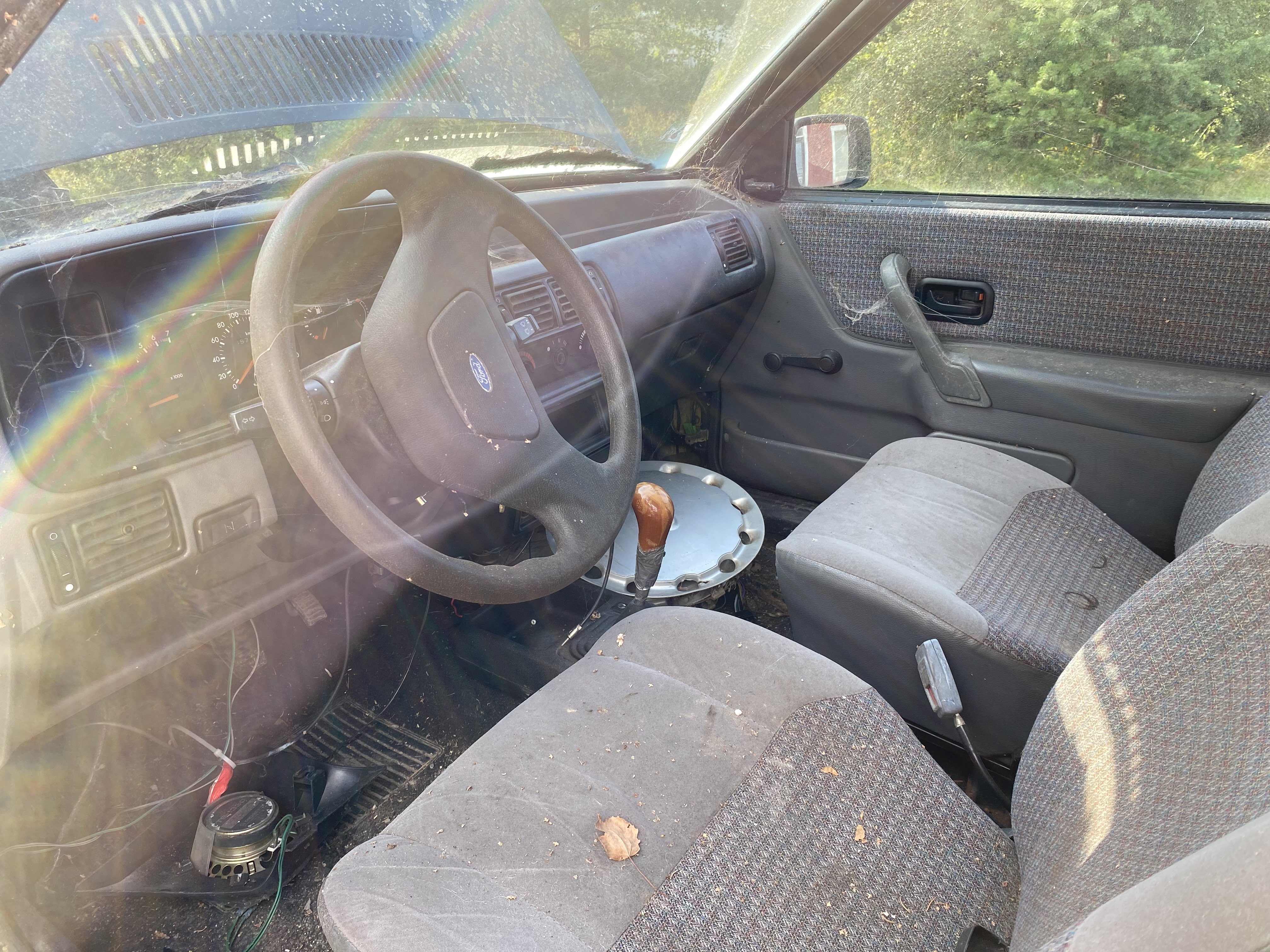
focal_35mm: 26
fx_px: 954
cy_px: 476
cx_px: 635
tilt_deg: -24.1
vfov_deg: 53.1
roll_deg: +0.5
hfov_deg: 67.3
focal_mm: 4.25
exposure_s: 1/146
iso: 32
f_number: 1.8
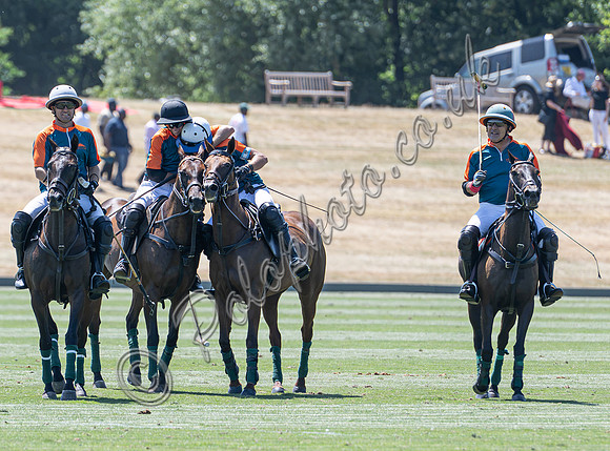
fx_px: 10470
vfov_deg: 2.5
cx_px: 178
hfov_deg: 3.3
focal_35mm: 597
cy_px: 320
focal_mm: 200
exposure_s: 1/4000
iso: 250
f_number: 2.8
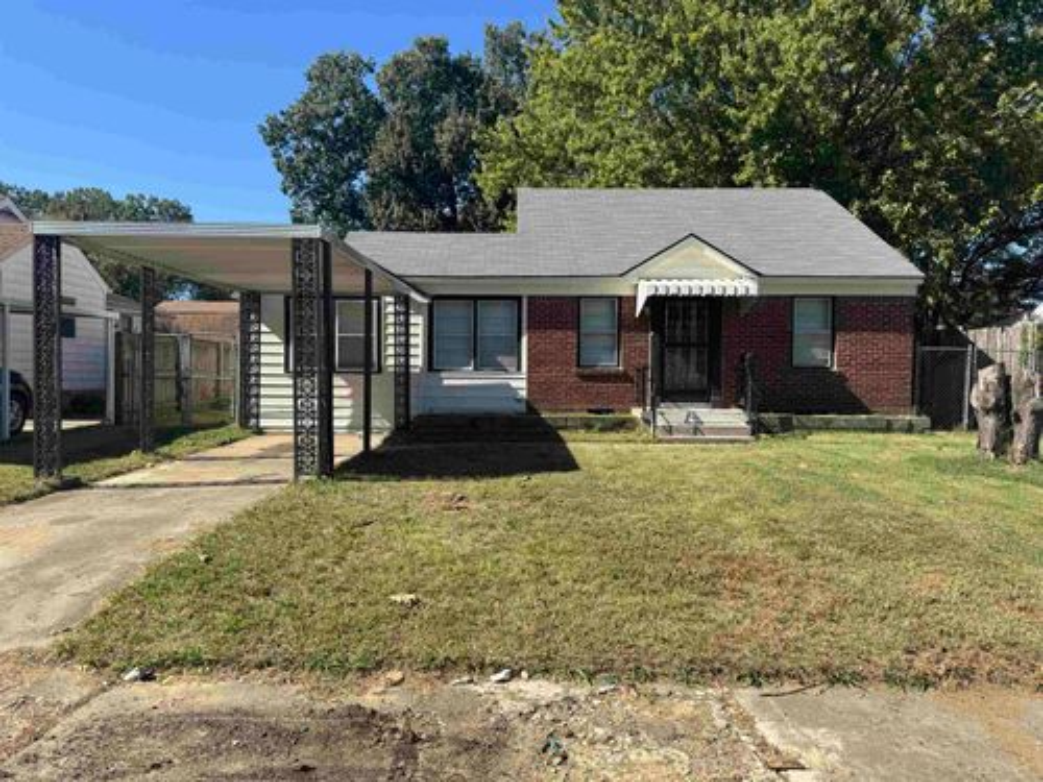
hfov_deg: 71.6
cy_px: 391
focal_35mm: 24
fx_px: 723
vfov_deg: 56.8
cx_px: 522
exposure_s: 1/2833
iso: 80
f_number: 1.78
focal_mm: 6.76
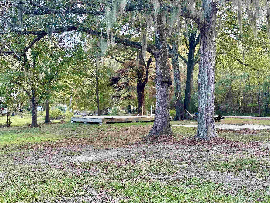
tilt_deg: +1.3
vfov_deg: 30.3
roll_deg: -2.0
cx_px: 135
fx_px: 374
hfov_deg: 39.7
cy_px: 102
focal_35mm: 48
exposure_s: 1/156
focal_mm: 6.86
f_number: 1.78
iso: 80
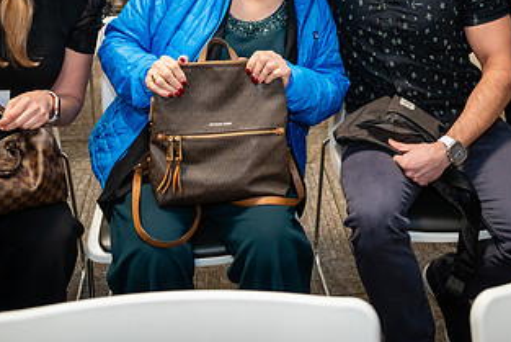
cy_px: -16
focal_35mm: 52
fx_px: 738
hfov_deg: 38.1
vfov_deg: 24.6
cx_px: 281
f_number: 2.8
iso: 2000
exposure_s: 1/160
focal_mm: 24
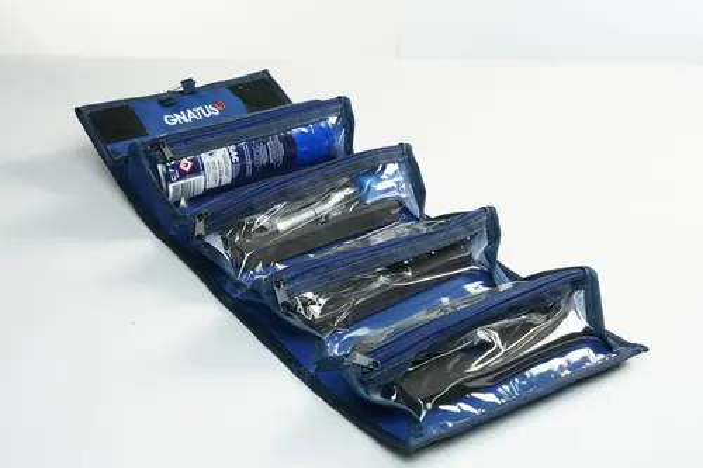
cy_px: 234
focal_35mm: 50
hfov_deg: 39.6
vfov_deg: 27.0
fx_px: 976
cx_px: 352
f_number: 11
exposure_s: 1/60
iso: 4000
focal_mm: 50
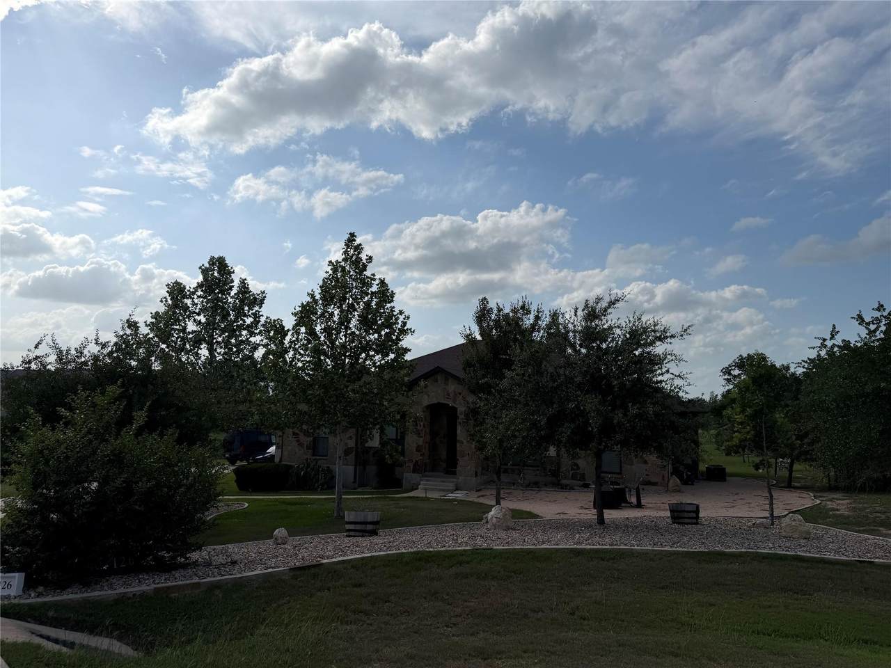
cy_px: 334
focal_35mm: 24
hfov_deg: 71.6
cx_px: 446
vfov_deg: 56.8
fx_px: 618
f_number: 1.78
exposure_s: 1/14286
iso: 80
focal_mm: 6.76
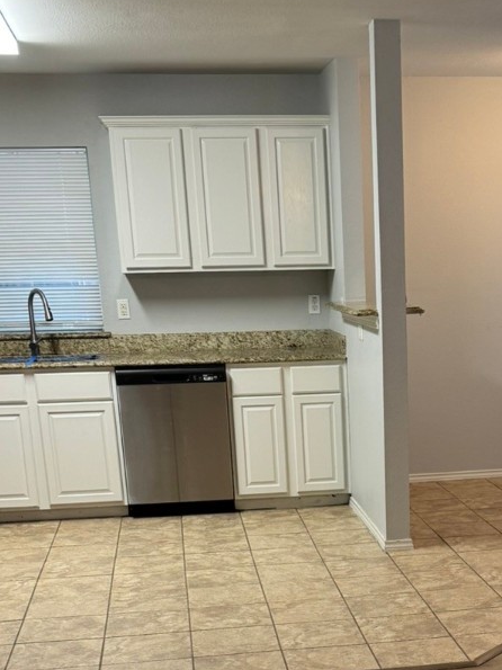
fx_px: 1199
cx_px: 413
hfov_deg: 23.2
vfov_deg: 29.7
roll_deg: +2.4
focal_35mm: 62
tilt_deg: -16.7
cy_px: 617
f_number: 1.78
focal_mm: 6.76
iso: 160
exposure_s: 1/60
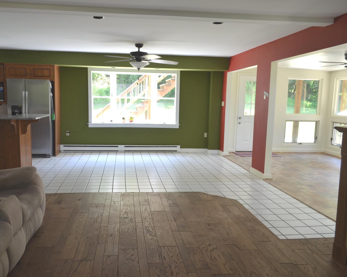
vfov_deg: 47.1
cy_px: 140
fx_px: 318
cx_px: 157
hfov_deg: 57.1
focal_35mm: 31
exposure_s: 1/100
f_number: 5
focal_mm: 18
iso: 400
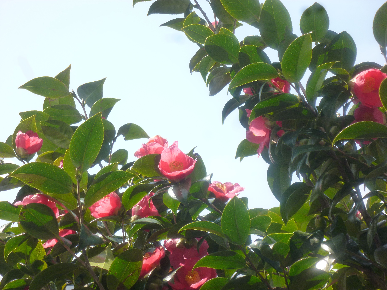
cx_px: 194
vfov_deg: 12.3
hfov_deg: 16.4
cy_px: 145
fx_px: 1342
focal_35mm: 120
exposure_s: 1/160
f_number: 5.9
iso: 125
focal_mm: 21.5
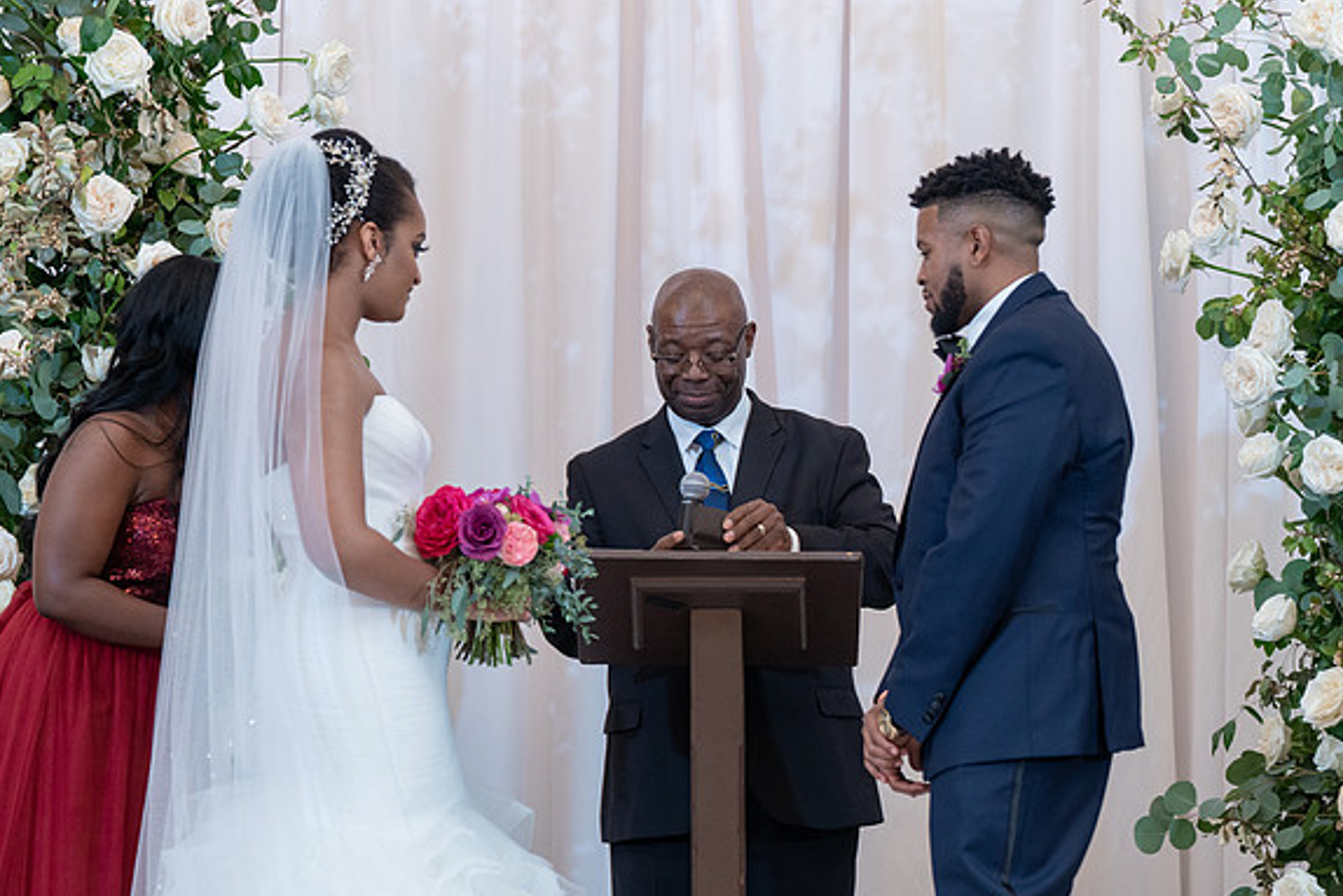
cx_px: 696
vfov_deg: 8.9
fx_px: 5746
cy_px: 449
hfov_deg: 13.3
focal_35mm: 154
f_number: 4
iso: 2000
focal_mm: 140
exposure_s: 1/100
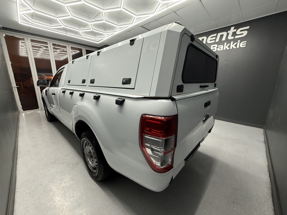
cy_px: 108
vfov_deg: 85.7
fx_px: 116
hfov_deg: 102.1
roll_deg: -0.4
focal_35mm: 14
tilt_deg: -13.3
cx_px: 144
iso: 200
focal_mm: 2.22
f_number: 2.2
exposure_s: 1/100
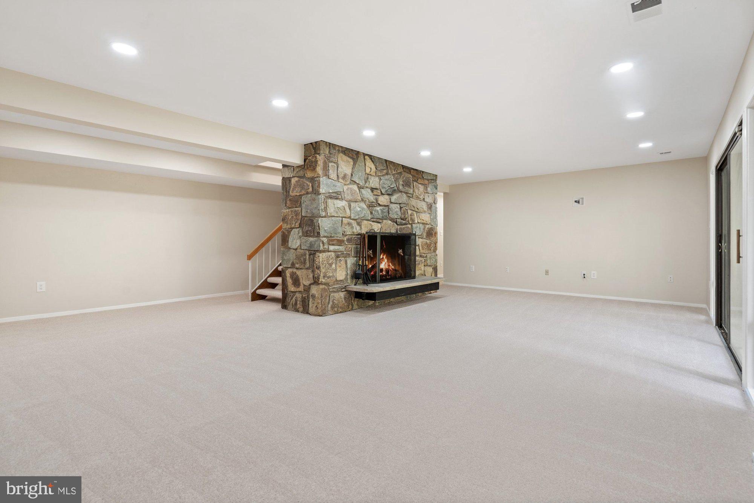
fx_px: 335
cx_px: 377
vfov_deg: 73.7
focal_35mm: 16
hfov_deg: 96.7
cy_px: 252
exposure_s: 1/6
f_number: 8
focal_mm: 16
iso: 500
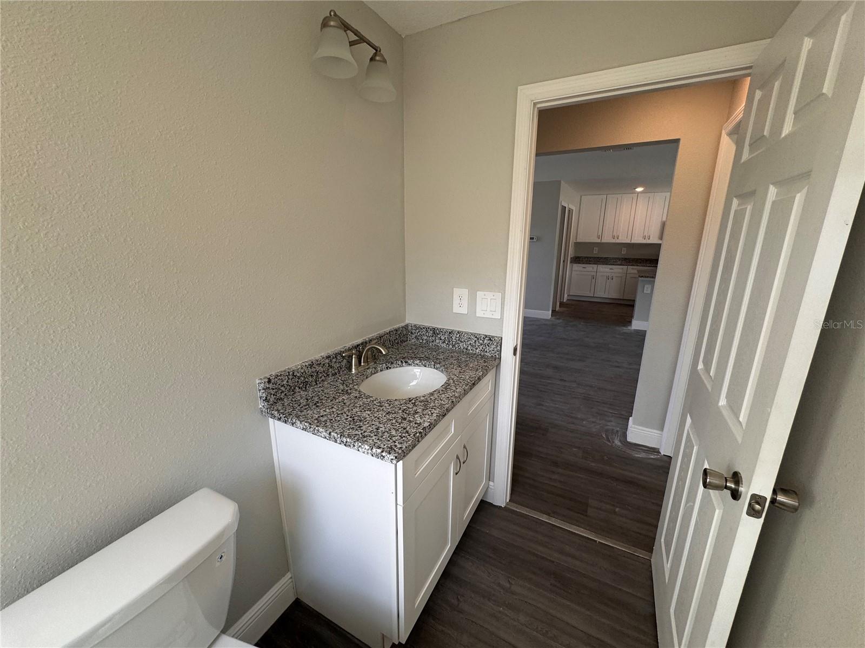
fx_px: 350
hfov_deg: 102.1
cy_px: 324
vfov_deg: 85.7
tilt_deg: -14.3
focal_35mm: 14
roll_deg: -0.9
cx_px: 432
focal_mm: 2.22
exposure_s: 1/120
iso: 64
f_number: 2.2
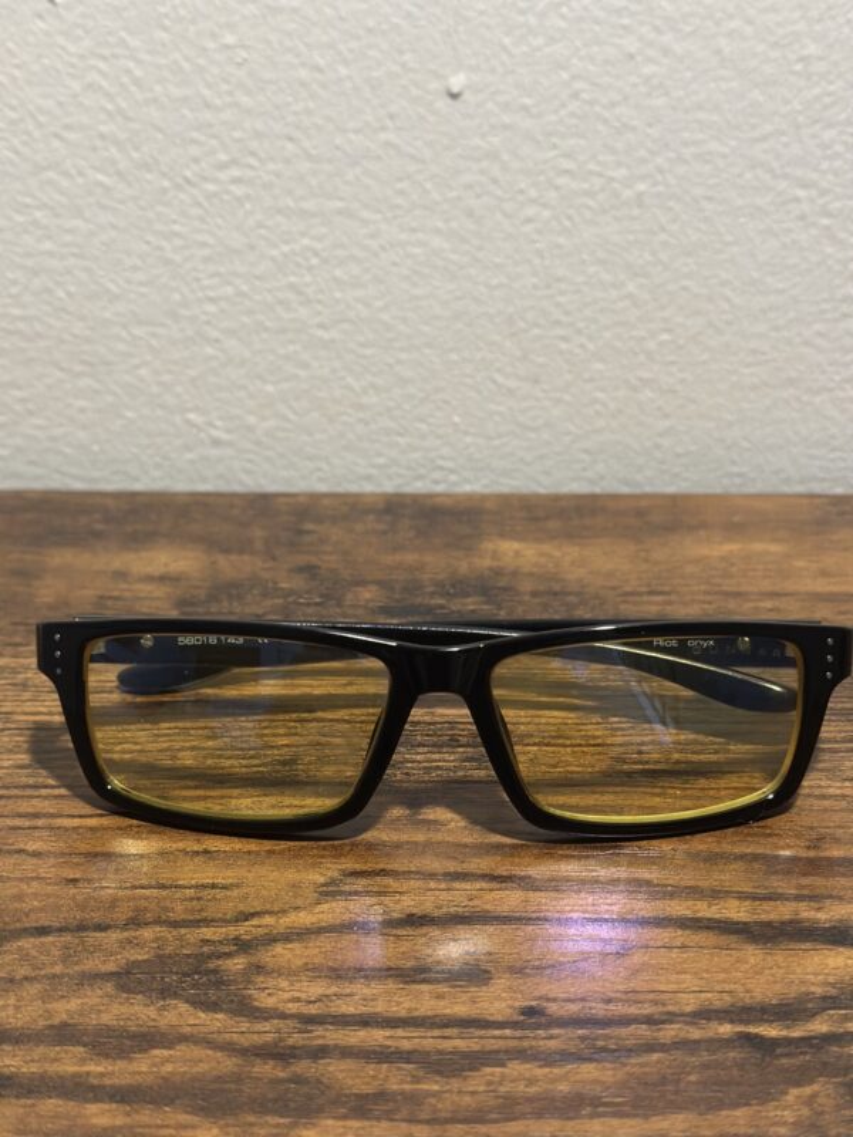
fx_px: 1577
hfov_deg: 30.3
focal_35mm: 48
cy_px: 568
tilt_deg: -26.5
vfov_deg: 39.7
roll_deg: +0.3
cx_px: 426
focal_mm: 6.86
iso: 400
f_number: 1.78
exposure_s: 1/40
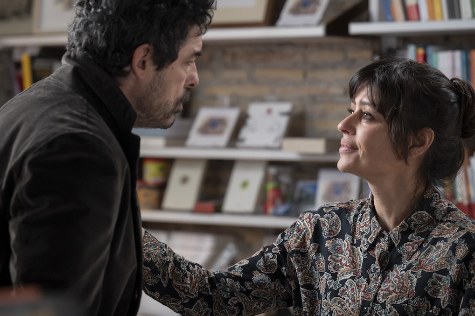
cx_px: 246
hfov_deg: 18.3
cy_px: 147
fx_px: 1477
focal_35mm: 112
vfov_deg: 12.2
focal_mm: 95
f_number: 3.2
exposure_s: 1/160
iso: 3200
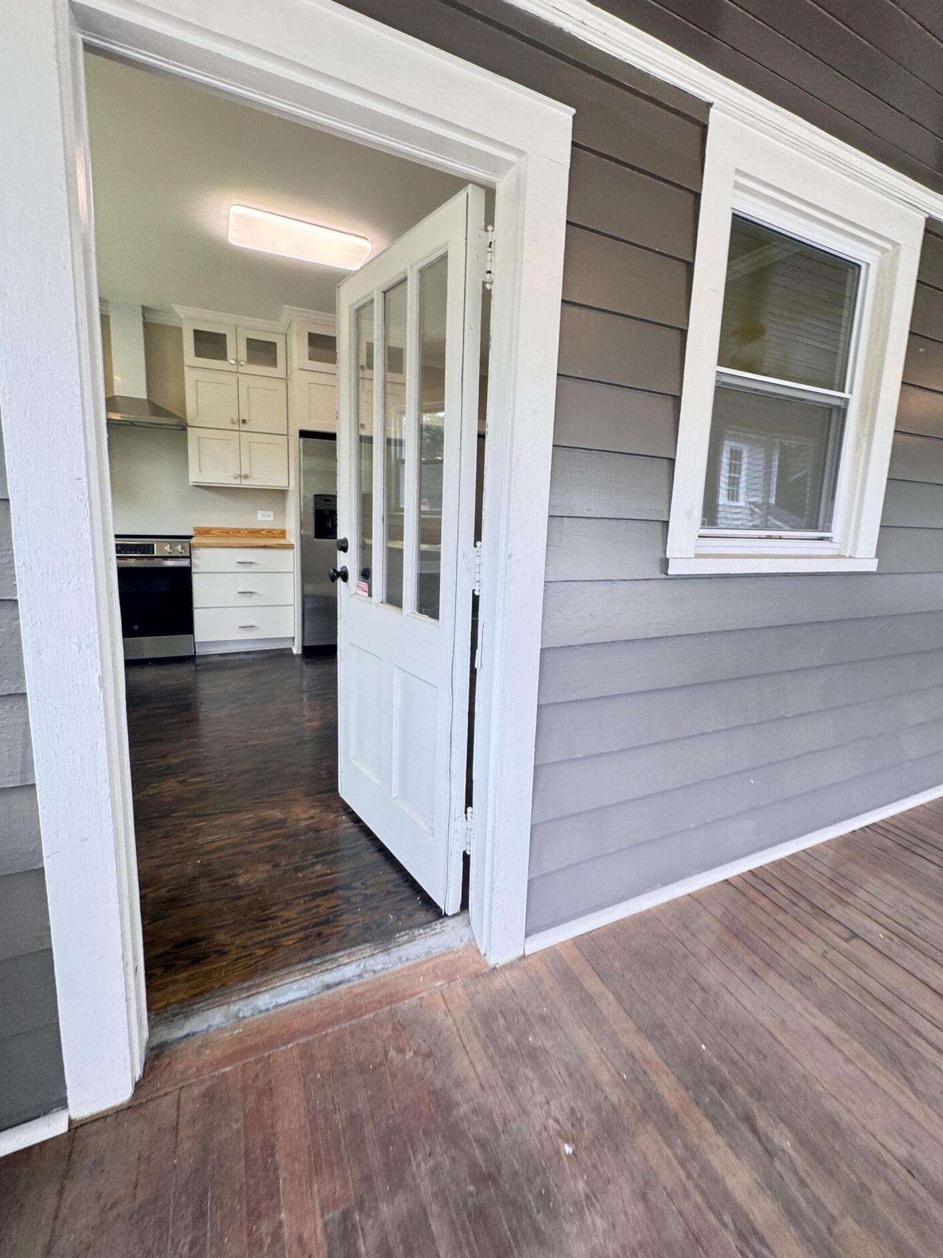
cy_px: 594
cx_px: 492
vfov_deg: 98.1
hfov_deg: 81.7
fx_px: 545
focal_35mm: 15
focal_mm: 2.22
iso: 125
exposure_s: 1/120
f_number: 2.2
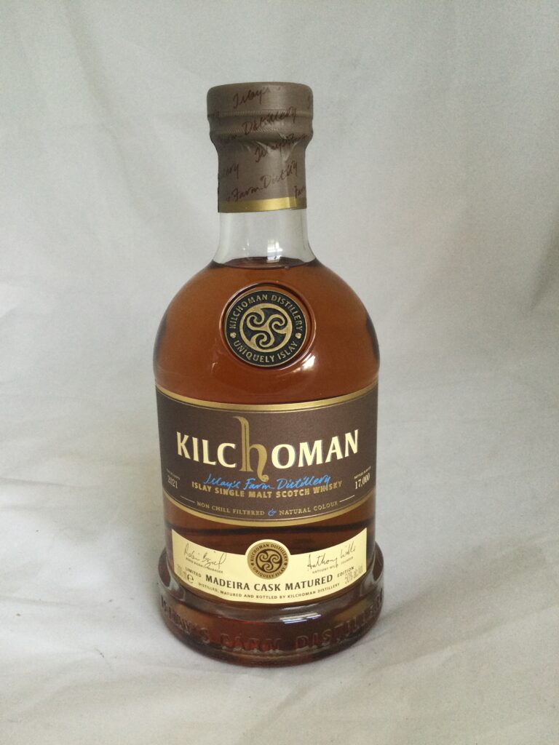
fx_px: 667
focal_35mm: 31
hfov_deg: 45.4
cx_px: 280
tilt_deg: -16.0
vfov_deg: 58.4
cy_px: 372
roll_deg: +1.5
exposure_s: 1/33
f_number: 2.4
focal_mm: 3.3
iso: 64
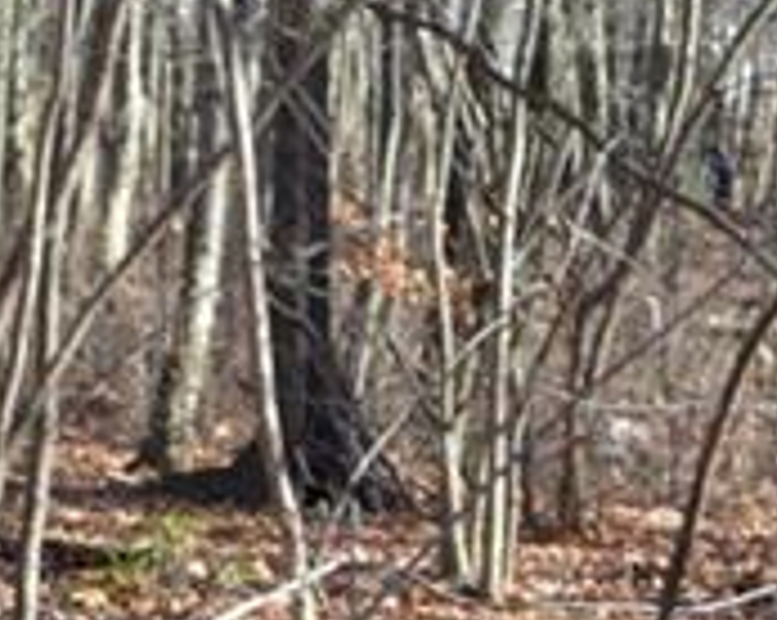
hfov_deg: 8.1
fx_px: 5352
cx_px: 1316
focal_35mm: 233
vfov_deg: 6.6
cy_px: 386
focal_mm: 28
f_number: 5.6
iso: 250
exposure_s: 1/125
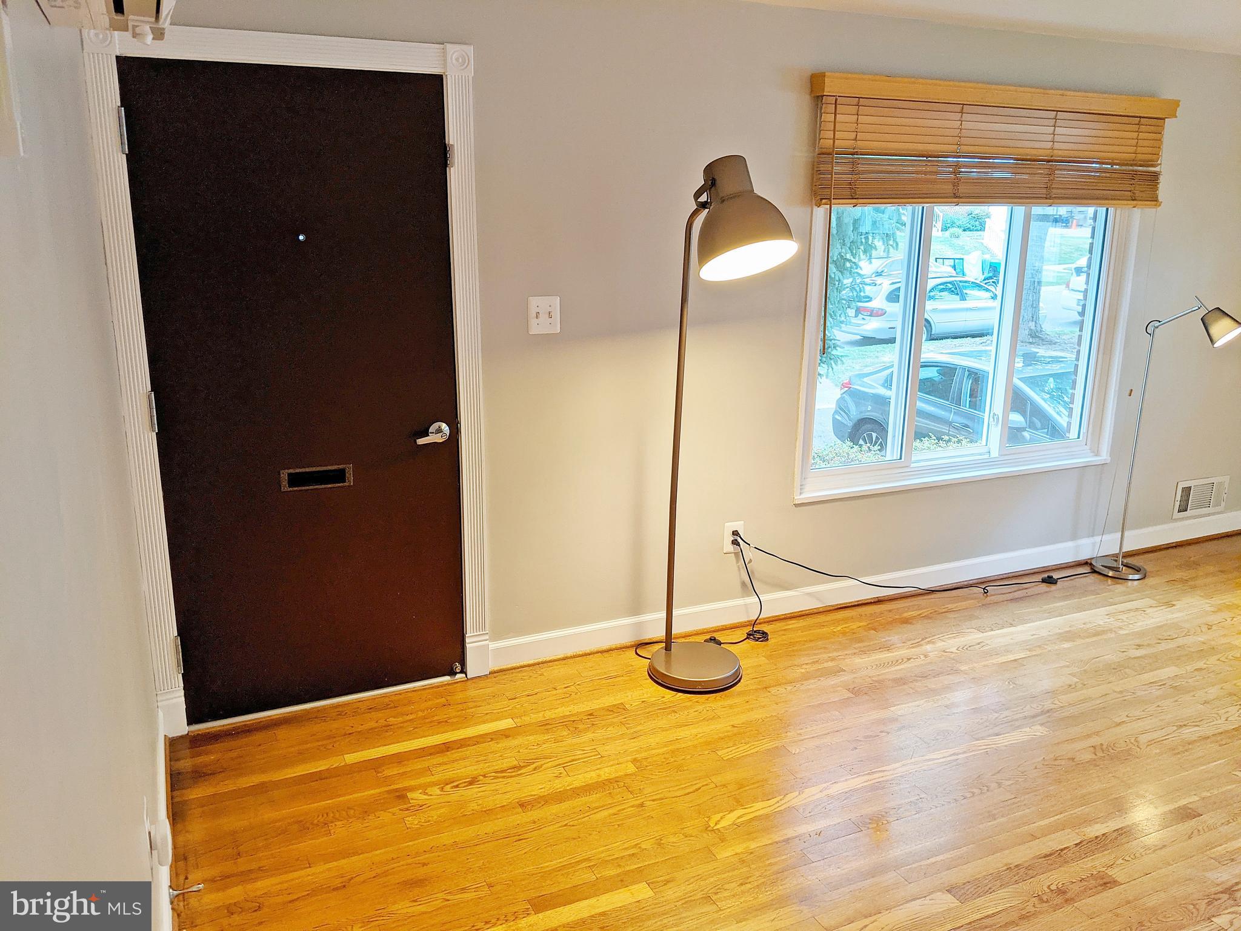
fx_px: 968
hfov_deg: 65.3
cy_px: 466
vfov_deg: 51.4
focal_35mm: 27
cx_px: 620
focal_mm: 4.44
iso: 67
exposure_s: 1/24
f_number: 1.8
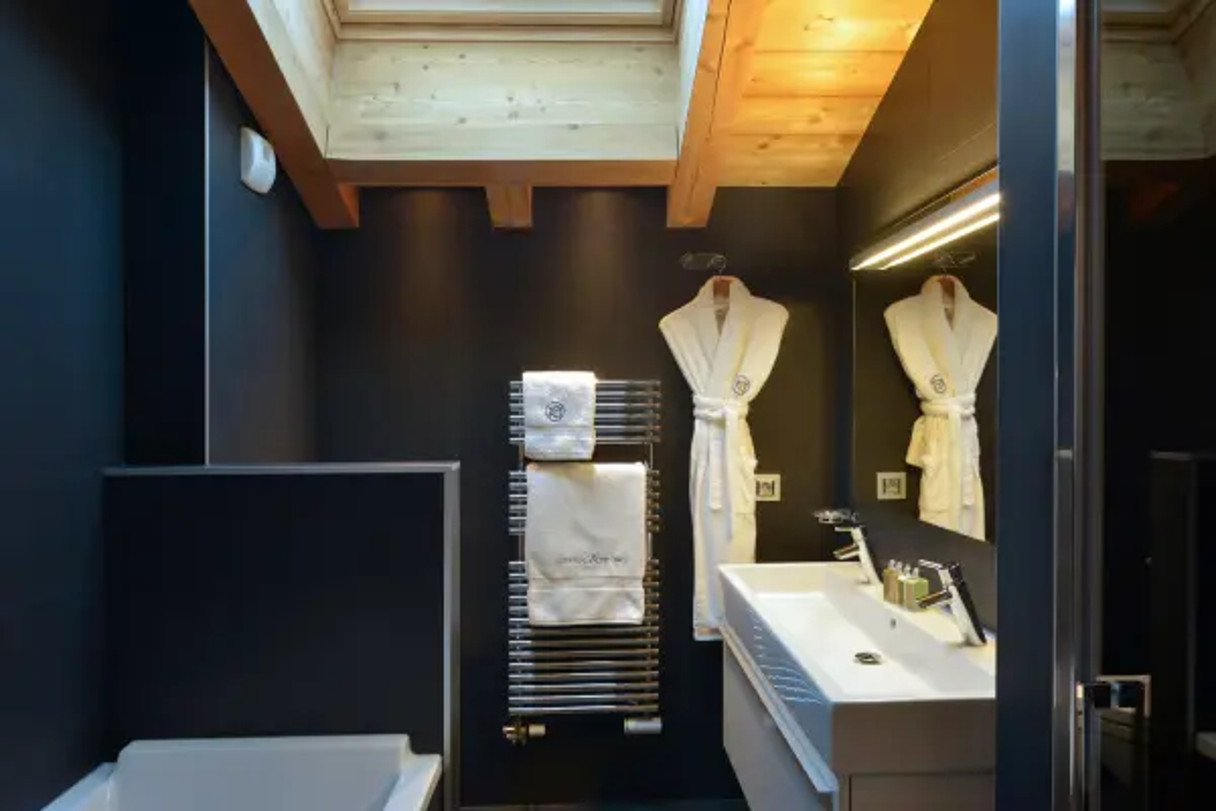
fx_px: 811
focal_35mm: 24
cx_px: 608
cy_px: 406
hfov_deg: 73.7
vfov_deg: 53.1
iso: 640
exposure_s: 1/3
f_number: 14
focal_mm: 24
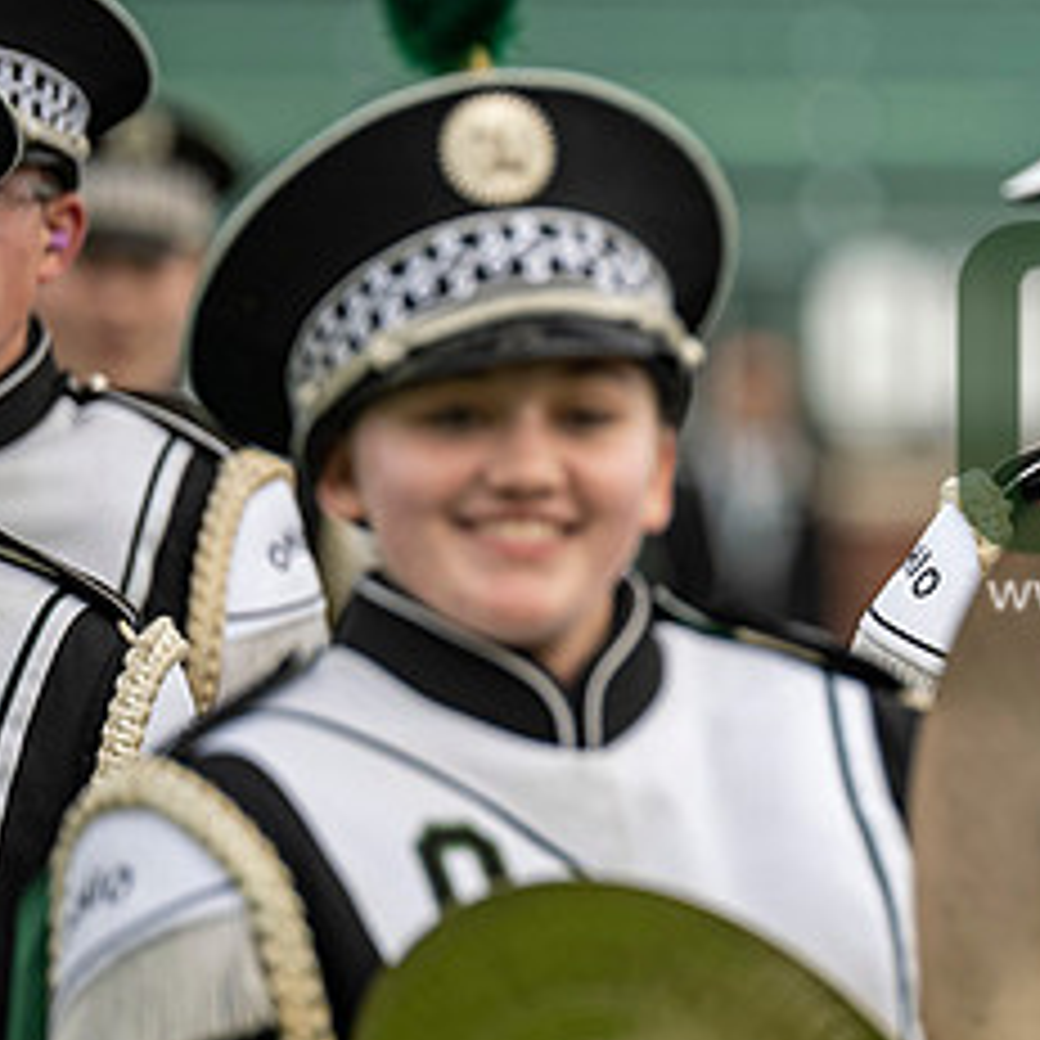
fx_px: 21788
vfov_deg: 2.7
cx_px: 1297
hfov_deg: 2.7
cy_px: 432
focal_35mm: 641
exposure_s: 1/500
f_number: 2.8
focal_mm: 200
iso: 250
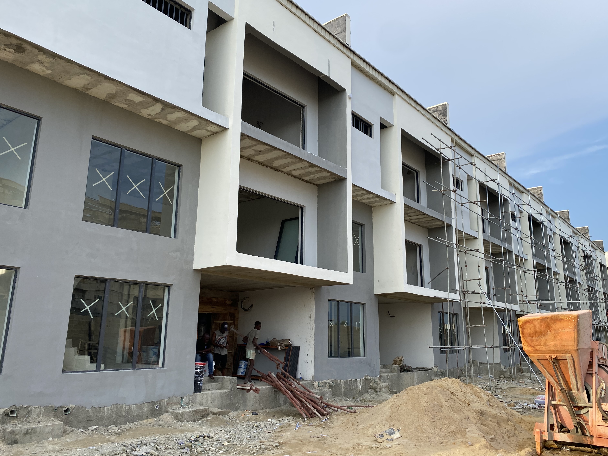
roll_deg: +0.6
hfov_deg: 63.4
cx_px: 327
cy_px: 221
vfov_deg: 49.7
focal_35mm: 28
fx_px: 492
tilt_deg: +14.0
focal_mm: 4.25
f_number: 1.8
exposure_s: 1/845
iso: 32
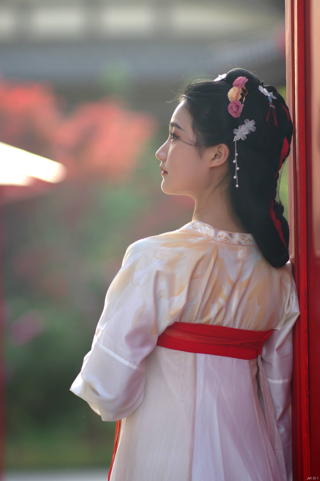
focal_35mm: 300
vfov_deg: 6.9
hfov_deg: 4.6
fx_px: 4007
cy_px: 240
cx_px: 160
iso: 100
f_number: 2.8
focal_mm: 200
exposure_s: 1/250
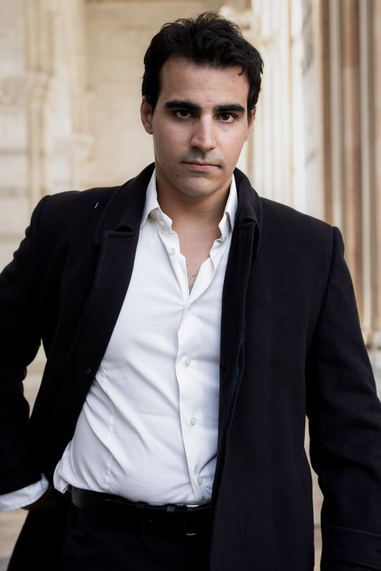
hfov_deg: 25.8
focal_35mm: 52
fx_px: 833
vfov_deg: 37.9
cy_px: 286
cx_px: 190
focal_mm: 35
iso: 250
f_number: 2.8
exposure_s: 1/320
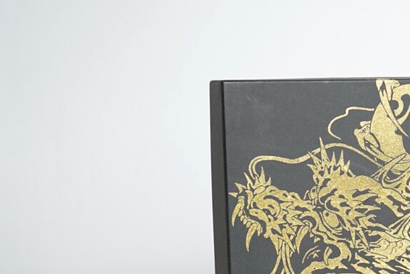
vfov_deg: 16.3
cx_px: 376
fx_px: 946
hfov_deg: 23.7
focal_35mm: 83
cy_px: 253
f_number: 5.6
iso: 500
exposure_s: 1/40
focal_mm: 40
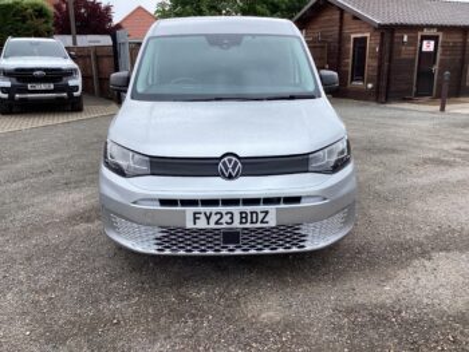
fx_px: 420
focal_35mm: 31
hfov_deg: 58.3
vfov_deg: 45.5
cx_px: 234
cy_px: 176
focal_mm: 3.3
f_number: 2.4
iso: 25
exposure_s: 1/525
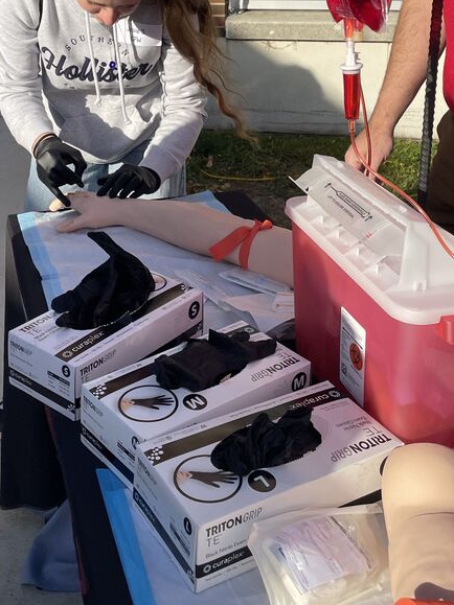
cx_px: 175
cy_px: 138
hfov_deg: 31.4
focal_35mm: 46
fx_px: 805
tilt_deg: -15.5
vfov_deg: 39.9
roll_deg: +1.3
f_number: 1.6
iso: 32
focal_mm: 4.2
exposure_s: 1/2618
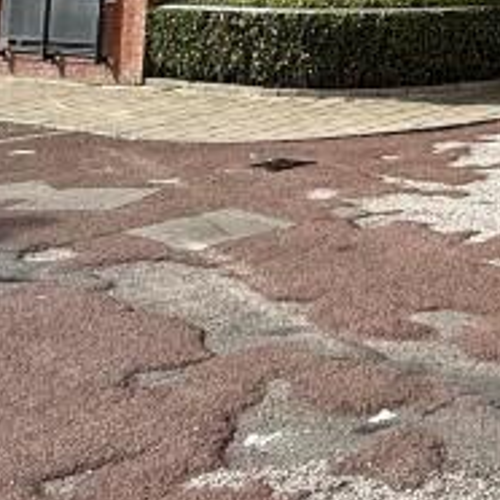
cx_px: 702
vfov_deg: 21.4
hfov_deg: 22.0
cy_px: -247
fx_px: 1111
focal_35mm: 68
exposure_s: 1/1167
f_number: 2.2
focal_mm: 2.22
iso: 50
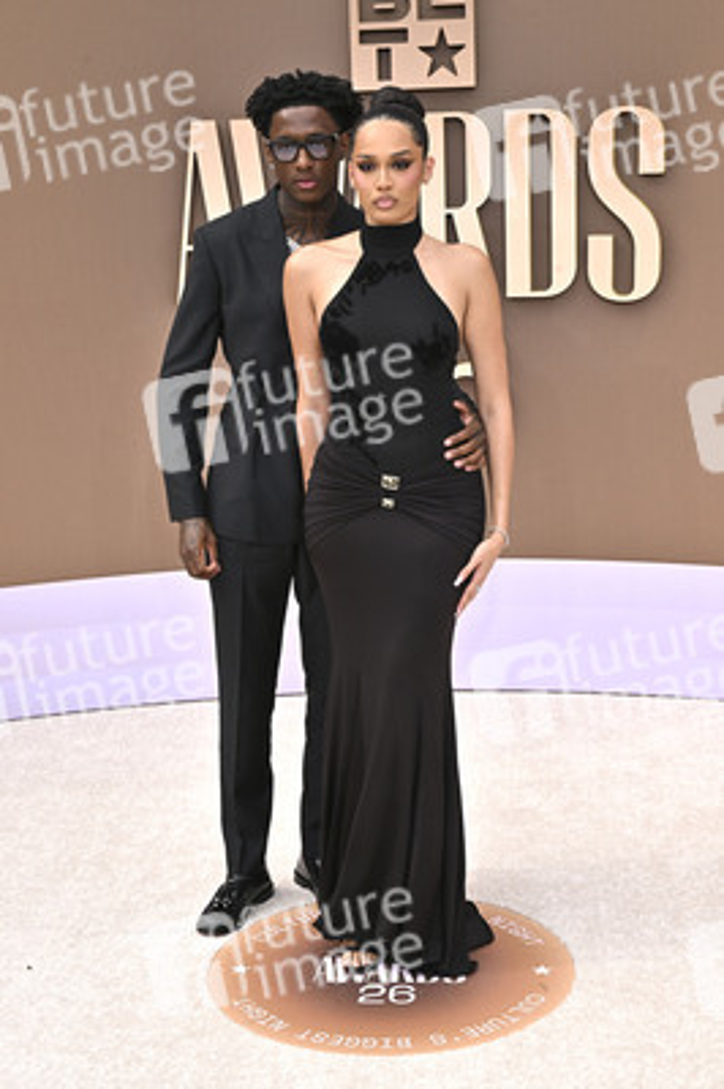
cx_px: 362
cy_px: 544
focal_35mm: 54
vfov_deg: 36.9
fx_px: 1632
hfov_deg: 25.0
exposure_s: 1/320
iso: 400
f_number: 11
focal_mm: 54
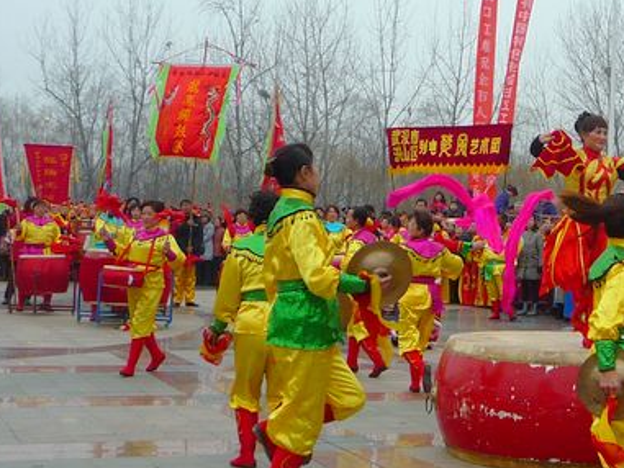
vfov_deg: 18.7
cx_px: 562
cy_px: 220
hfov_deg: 24.0
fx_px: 1425
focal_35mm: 79
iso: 100
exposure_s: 1/320
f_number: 4
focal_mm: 5.3
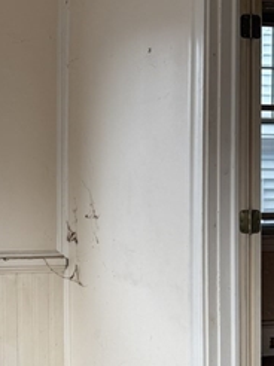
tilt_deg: +0.1
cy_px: 179
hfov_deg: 18.5
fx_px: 793
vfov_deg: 26.0
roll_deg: -0.5
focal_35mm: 75
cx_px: -63
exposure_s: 1/289
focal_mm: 6.76
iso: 64
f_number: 1.78
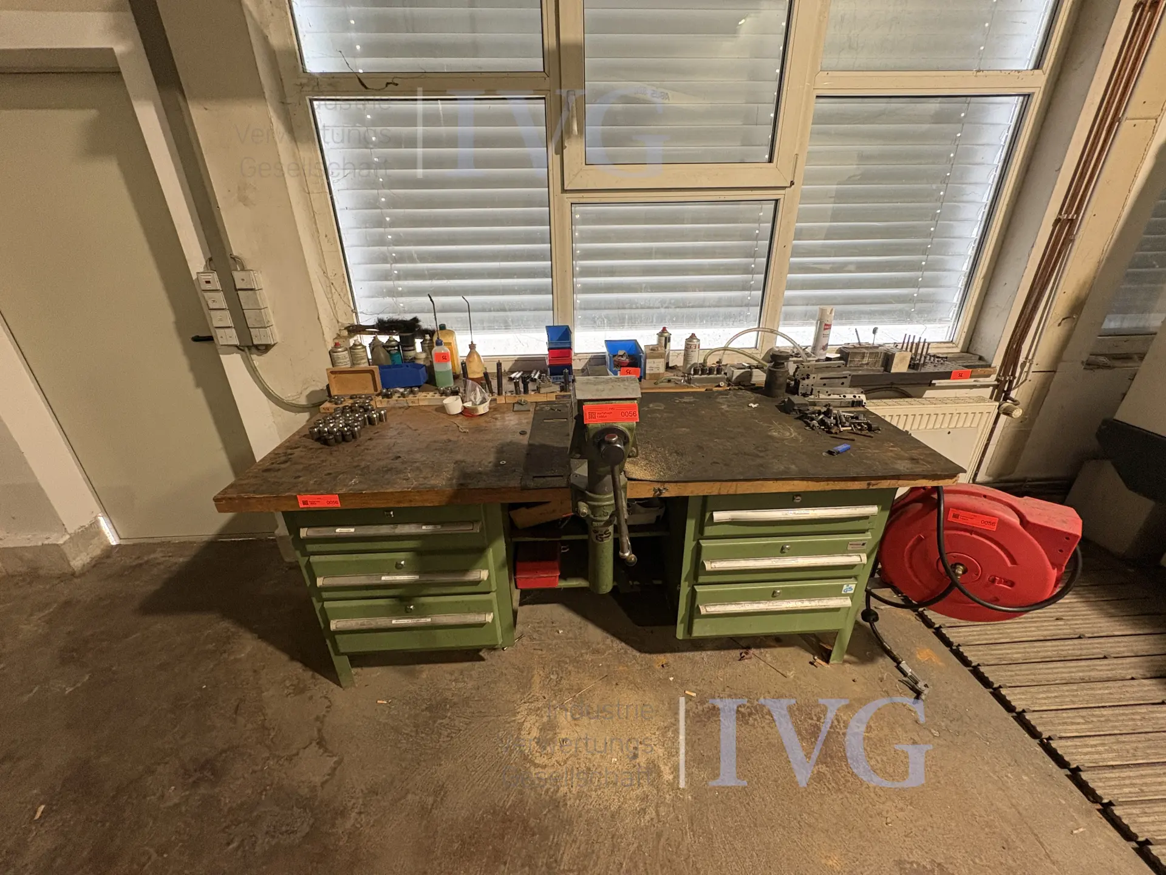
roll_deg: +1.8
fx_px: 472
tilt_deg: -24.6
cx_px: 583
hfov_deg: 102.1
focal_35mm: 14
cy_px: 438
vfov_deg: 85.7
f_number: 2.2
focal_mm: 2.22
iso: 320
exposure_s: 1/50
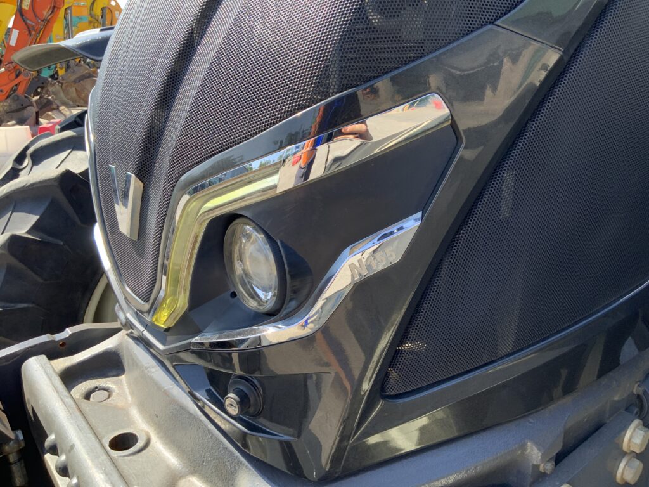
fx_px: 544
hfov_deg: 61.7
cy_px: 244
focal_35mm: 29
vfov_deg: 48.2
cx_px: 324
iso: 16
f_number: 1.8
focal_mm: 3
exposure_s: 1/289
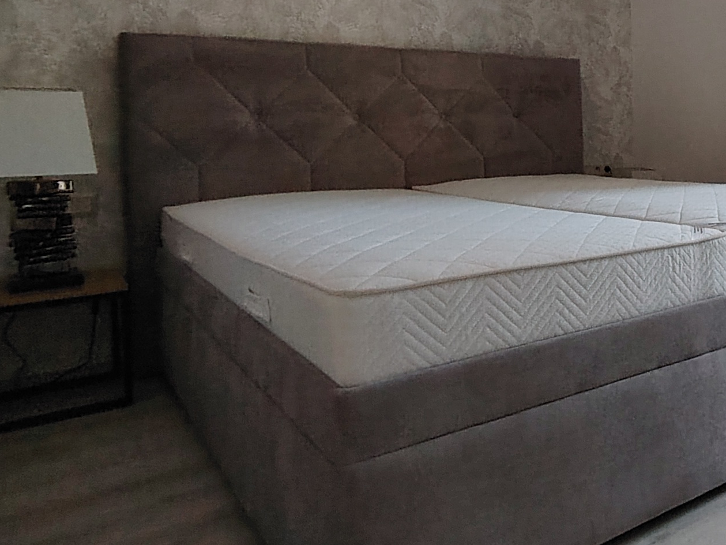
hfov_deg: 46.4
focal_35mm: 35
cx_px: 680
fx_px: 734
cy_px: 159
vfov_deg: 39.9
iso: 126
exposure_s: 1/100
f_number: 2.2
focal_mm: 1.42
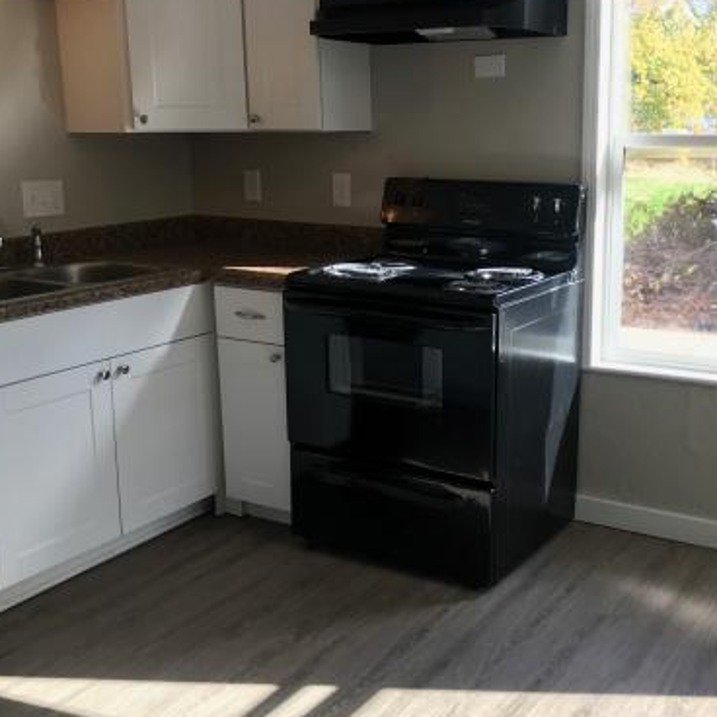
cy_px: 347
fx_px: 1008
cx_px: 475
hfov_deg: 38.7
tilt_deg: -11.5
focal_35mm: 43
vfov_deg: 39.2
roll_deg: +0.4
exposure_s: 1/162
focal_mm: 3.99
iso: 20
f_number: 1.8
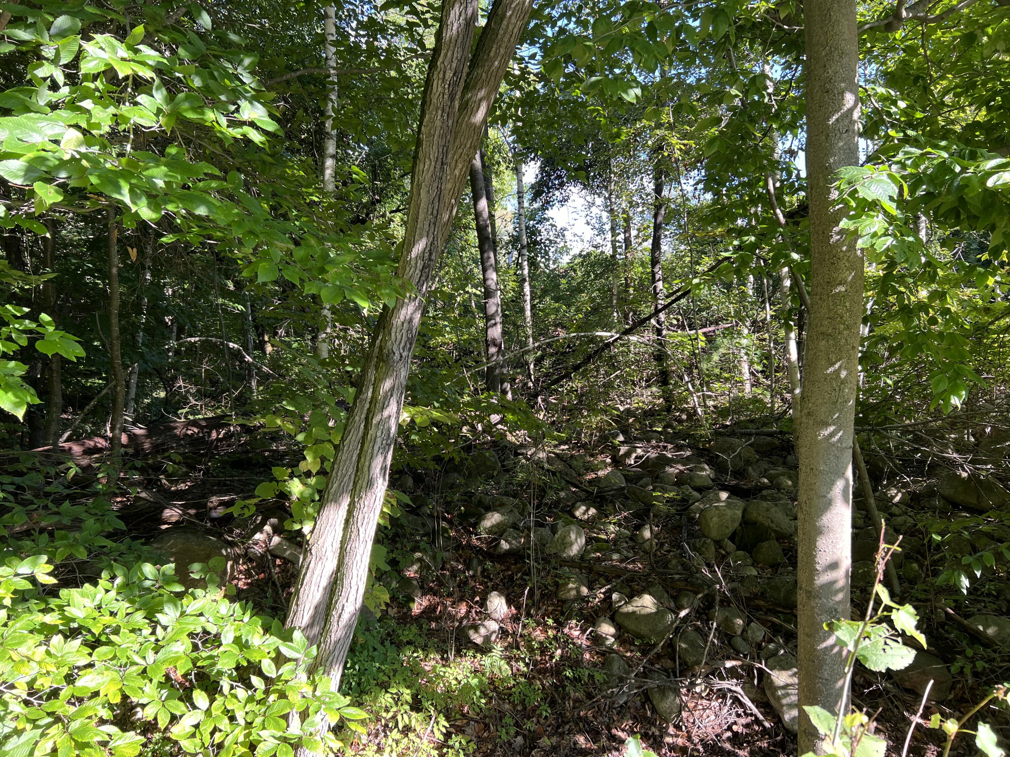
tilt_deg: -3.0
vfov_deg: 53.1
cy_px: 378
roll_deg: +3.4
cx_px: 505
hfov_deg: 67.3
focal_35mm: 26
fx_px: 759
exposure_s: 1/164
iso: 50
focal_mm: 5.7
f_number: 1.5
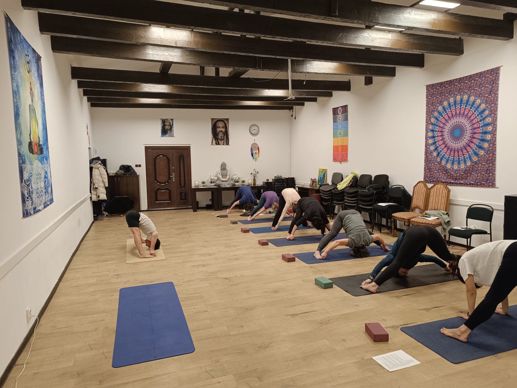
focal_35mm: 24
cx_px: 258
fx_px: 358
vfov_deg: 56.8
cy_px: 194
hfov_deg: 71.6
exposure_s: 1/50
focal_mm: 6.14
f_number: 1.65
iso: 910
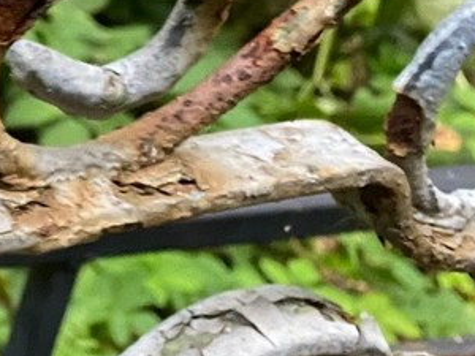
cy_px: -128
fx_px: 1715
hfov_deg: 13.4
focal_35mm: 125
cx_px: -497
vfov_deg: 11.5
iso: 200
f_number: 1.8
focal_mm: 4.25
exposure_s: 1/60
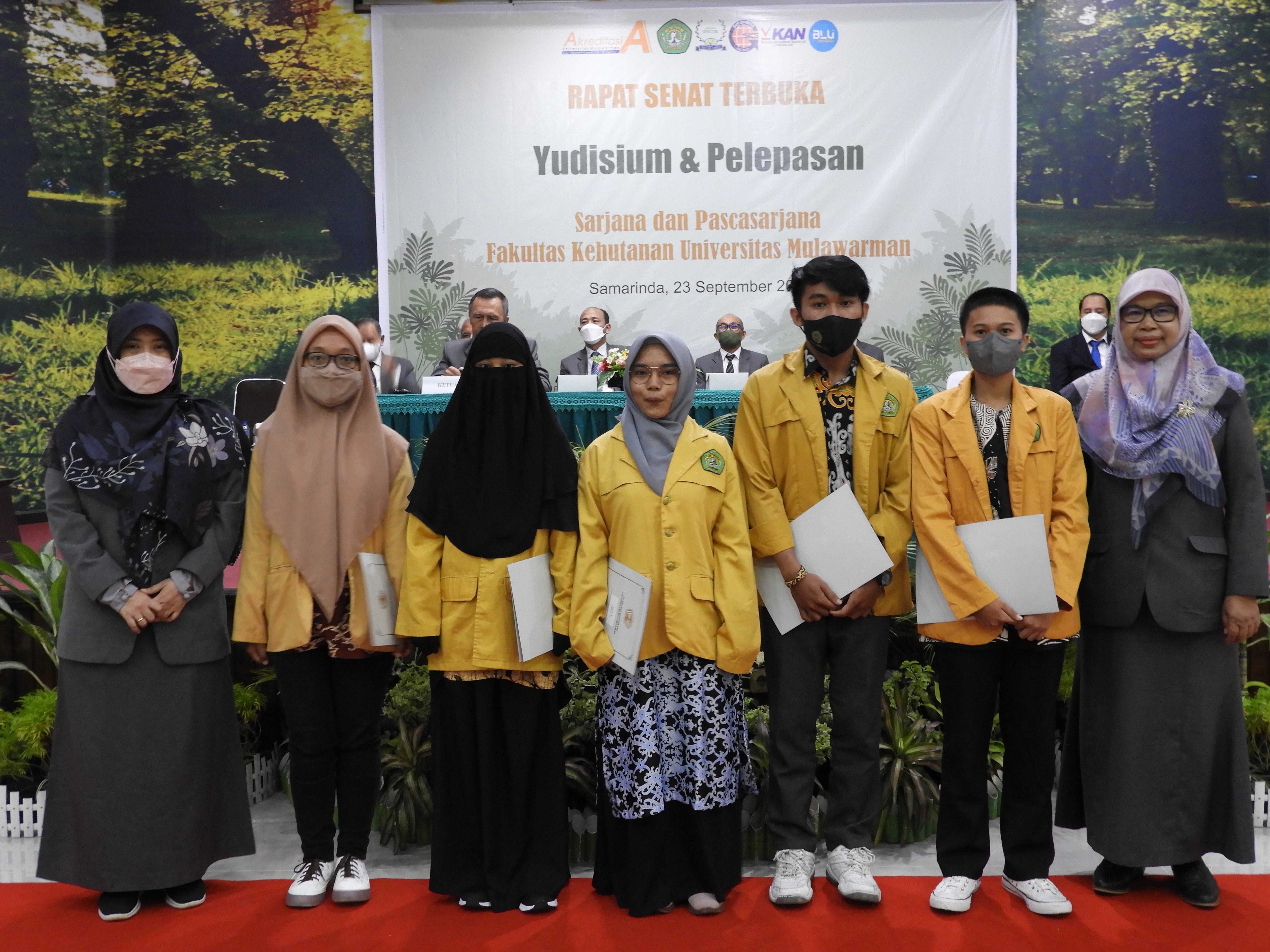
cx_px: 635
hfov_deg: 52.6
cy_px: 476
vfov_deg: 40.7
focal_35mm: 35
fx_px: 1284
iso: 400
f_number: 3.8
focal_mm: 6.3
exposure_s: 1/10
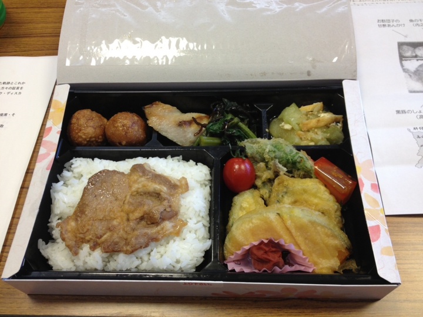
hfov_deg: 52.6
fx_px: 428
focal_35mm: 35
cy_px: 158
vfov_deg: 40.7
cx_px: 212
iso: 50
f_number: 2.4
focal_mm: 4.28
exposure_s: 1/30
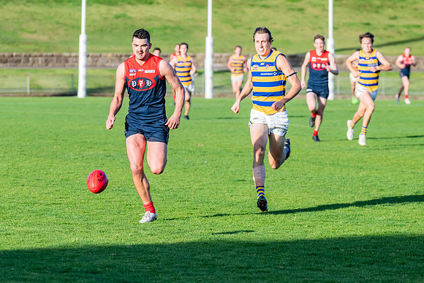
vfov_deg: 5.7
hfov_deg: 8.5
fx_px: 2846
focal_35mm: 242
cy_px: 136
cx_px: 185
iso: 800
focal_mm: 195
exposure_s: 1/1600
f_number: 6.3
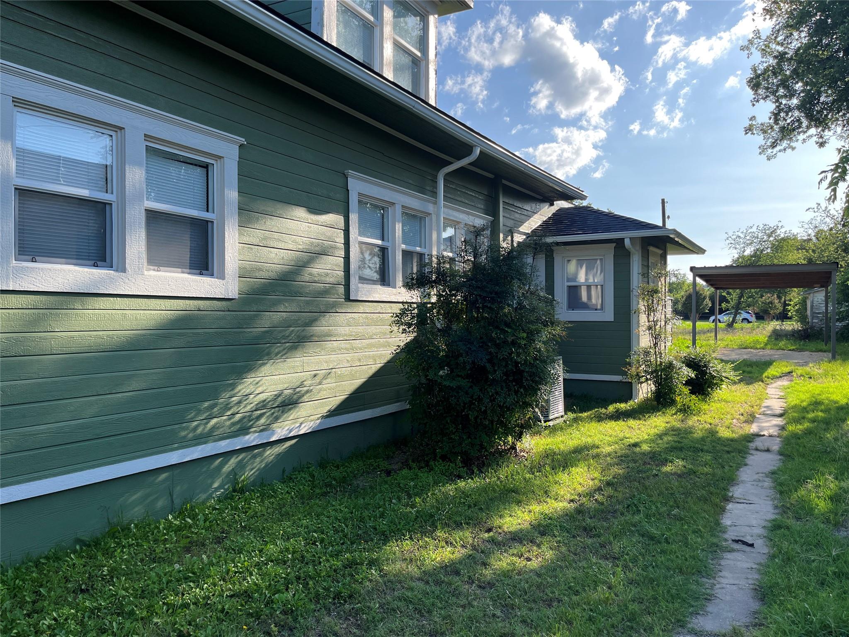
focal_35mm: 26
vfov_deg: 53.1
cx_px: 424
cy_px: 318
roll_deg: -0.2
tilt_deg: +0.0
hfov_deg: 67.3
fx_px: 638
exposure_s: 1/1225
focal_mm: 5.1
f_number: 1.6
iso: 50
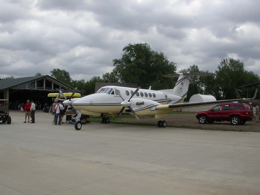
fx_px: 285
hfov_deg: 49.0
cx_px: 130
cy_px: 98
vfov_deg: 37.7
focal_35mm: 38
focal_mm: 7.85
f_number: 6.7
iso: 100
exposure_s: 1/393
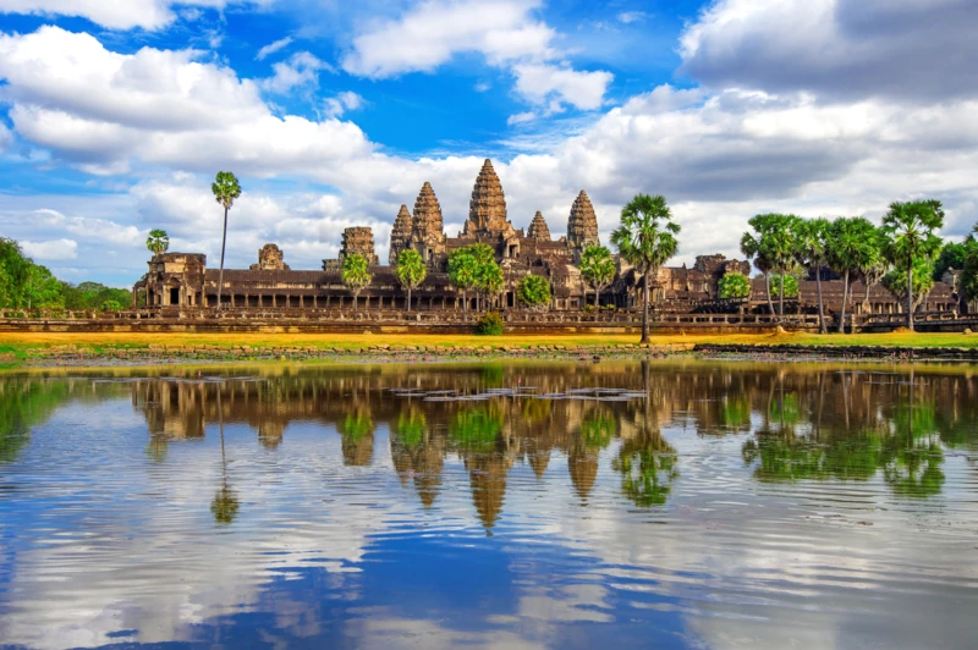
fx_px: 950
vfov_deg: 37.8
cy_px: 325
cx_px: 489
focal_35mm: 35
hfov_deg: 54.5
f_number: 11
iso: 100
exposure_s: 1/125
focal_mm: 35
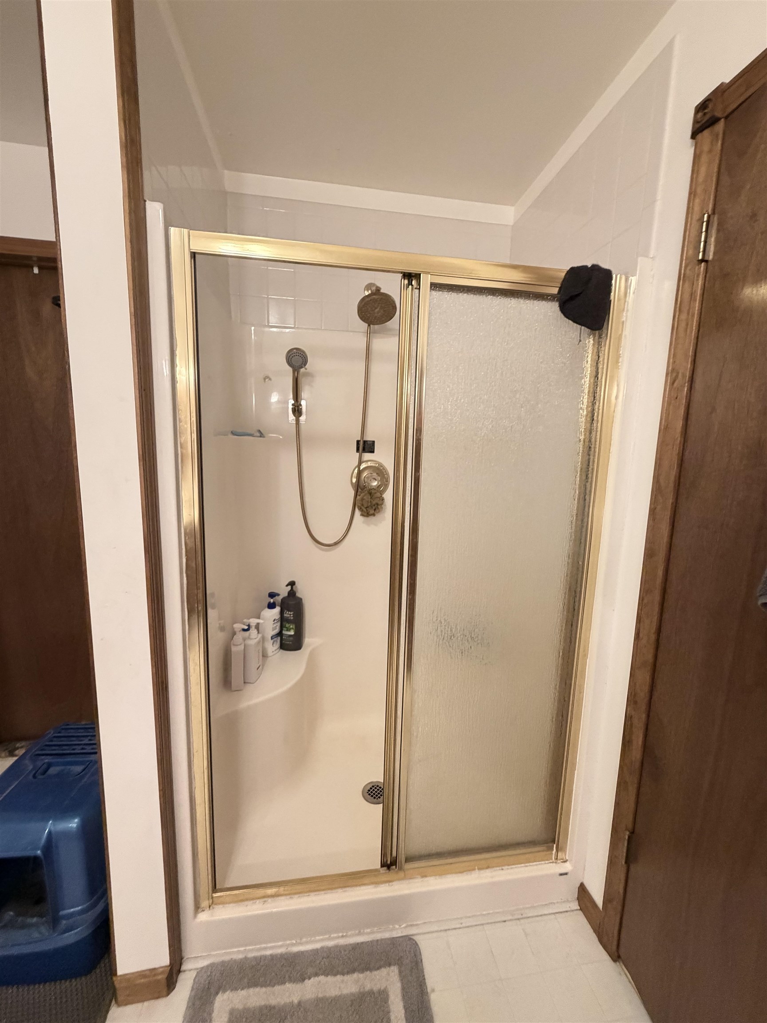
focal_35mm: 14
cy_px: 512
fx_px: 414
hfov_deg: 85.7
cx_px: 384
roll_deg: -1.2
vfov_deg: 102.1
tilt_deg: -7.6
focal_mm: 2.22
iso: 500
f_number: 2.2
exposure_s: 1/60
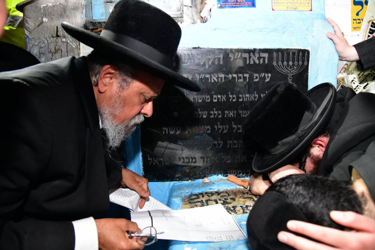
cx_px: 188
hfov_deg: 73.8
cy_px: 125
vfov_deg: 53.1
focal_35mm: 24
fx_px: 250
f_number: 5.6
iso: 2000
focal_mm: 24
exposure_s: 1/100
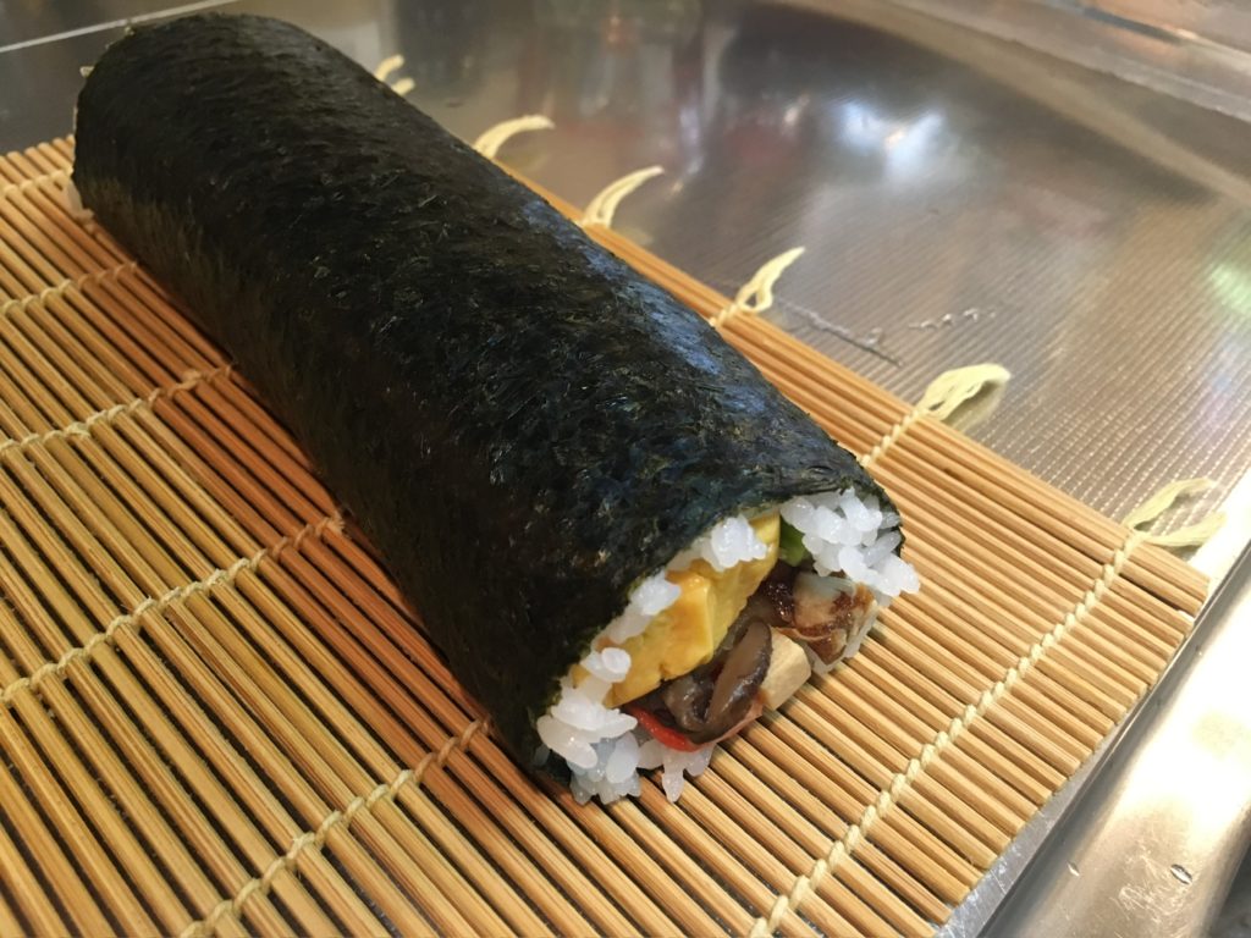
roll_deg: -6.2
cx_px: 626
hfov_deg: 61.7
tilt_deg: -39.2
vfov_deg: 48.2
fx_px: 1048
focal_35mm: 29
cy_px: 469
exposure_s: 1/30
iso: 200
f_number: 2.2
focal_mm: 4.15
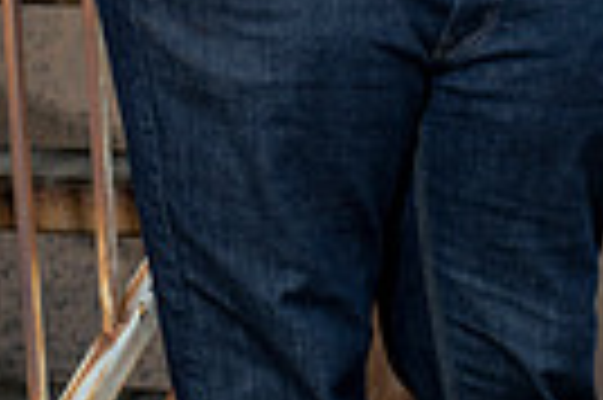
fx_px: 7578
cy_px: -544
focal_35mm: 453
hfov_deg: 4.6
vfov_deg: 3.0
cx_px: 414
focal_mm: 135
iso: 640
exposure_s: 1/250
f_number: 7.1
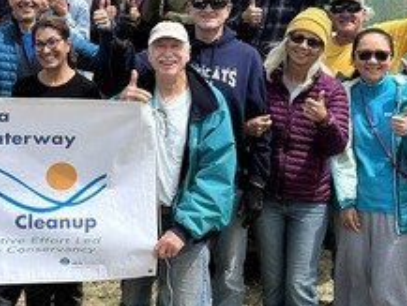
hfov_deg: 28.4
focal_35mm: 67
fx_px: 788
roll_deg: -0.2
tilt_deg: -8.2
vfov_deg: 21.9
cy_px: 111
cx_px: 88
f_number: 1.6
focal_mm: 5.1
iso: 50
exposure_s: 1/4854
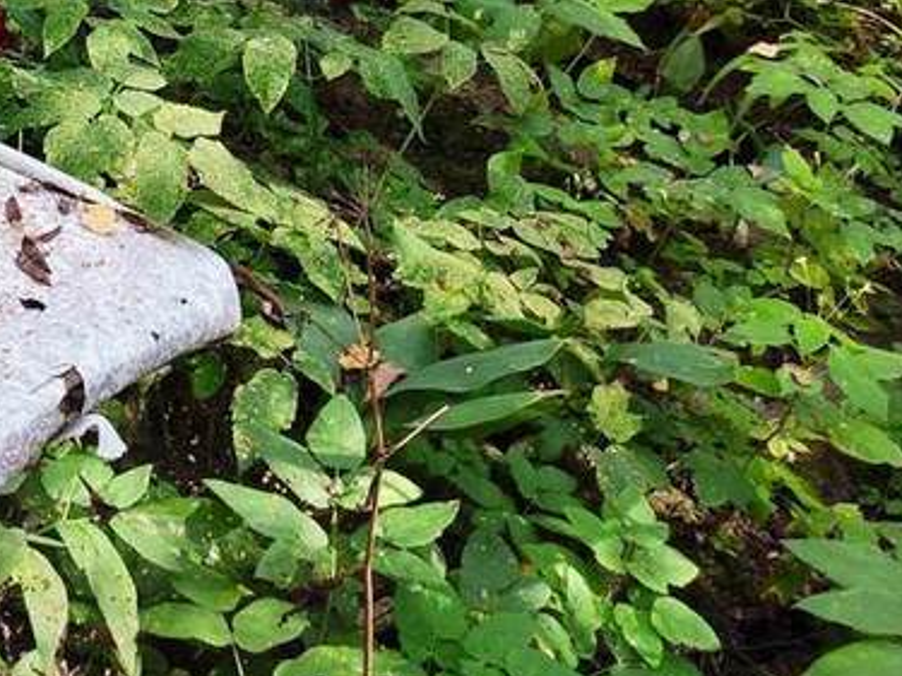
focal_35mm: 71
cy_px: -233
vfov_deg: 19.0
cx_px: -132
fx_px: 1849
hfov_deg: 25.1
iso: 189
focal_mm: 4.77
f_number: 1.75
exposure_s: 1/120
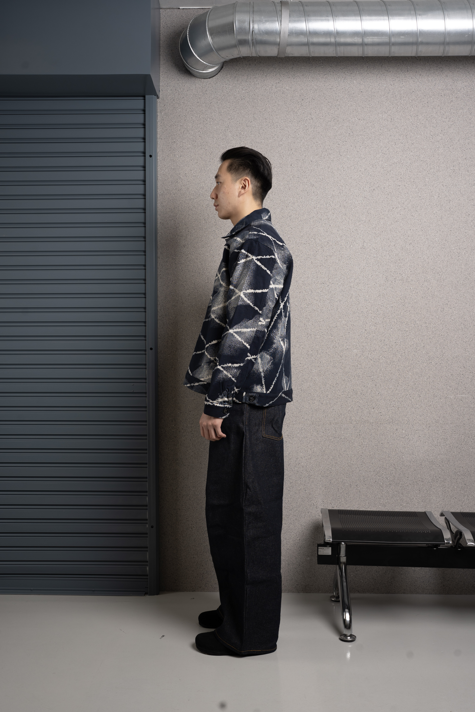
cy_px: 356
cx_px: 238
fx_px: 712
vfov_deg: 53.1
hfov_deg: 36.9
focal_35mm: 36
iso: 160
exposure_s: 1/160
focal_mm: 36
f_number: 8
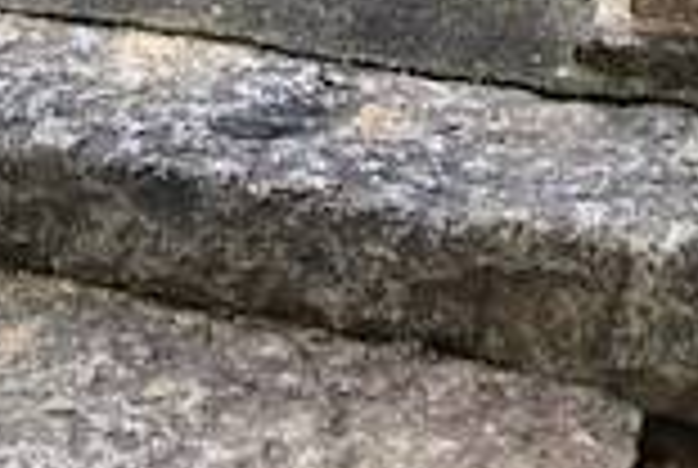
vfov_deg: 11.0
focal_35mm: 120
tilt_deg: -16.0
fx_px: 2331
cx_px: 216
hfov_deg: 17.0
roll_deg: +0.0
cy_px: -252
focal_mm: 3.99
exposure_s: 1/122
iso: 20
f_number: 1.8
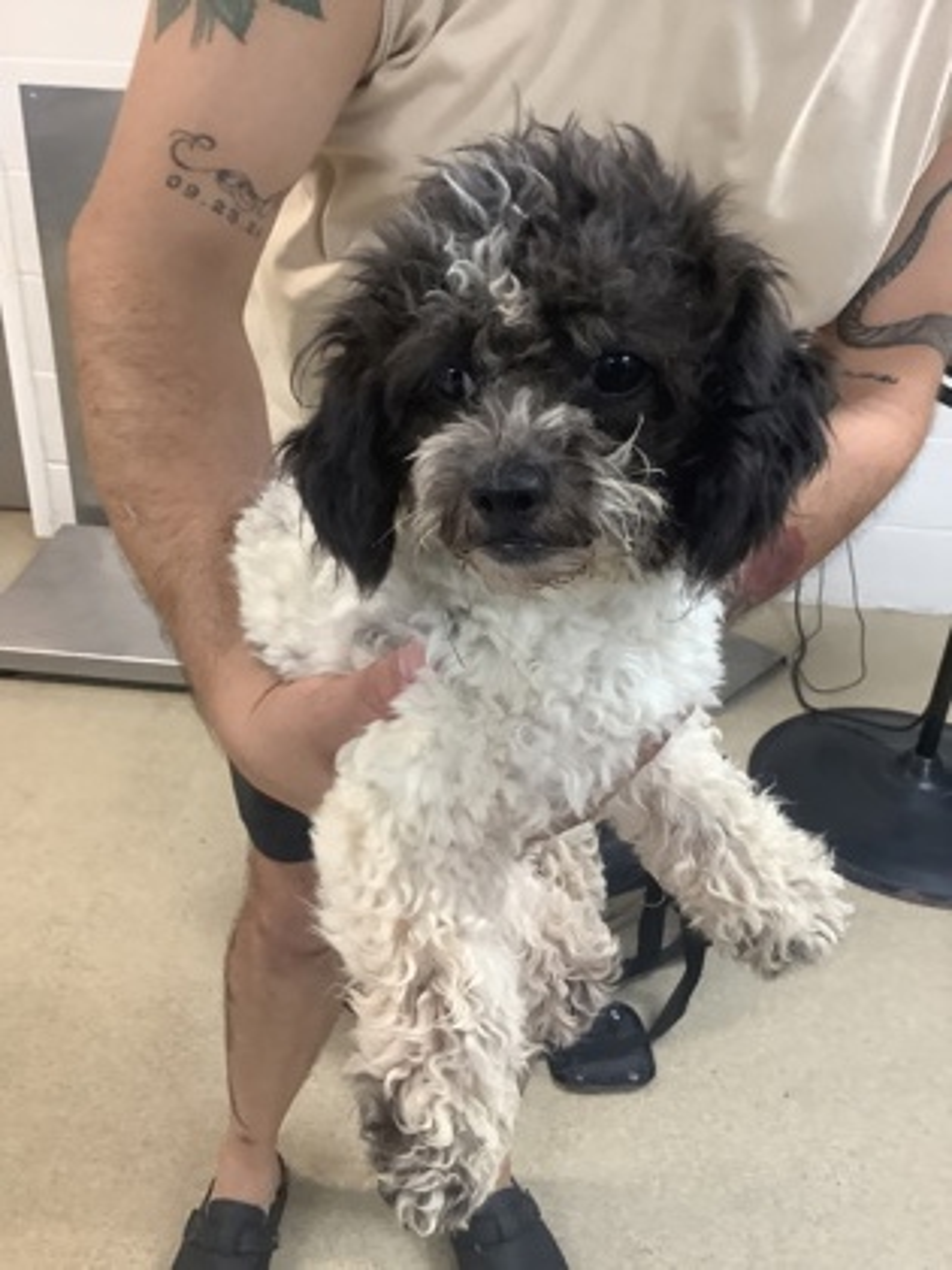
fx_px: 1137
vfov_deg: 58.4
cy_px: 635
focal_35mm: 31
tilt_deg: -29.3
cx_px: 476
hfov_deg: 45.4
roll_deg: -3.3
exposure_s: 1/60
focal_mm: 3.3
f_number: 2.4
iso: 200
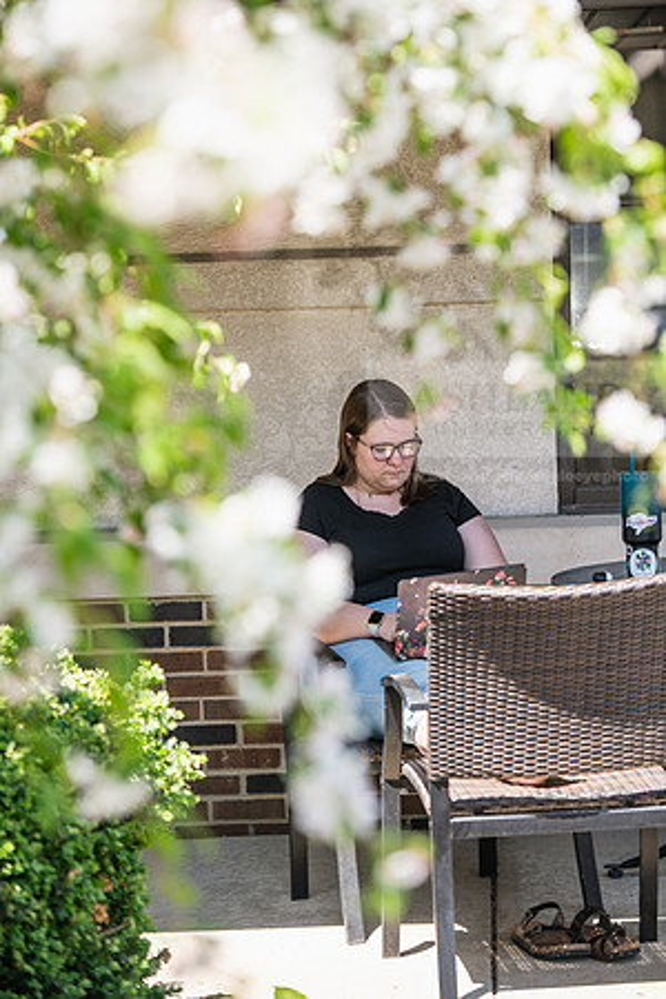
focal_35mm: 112
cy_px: 500
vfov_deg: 18.3
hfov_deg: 12.2
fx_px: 3108
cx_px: 333
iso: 80
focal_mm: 112
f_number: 3.5
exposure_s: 1/200
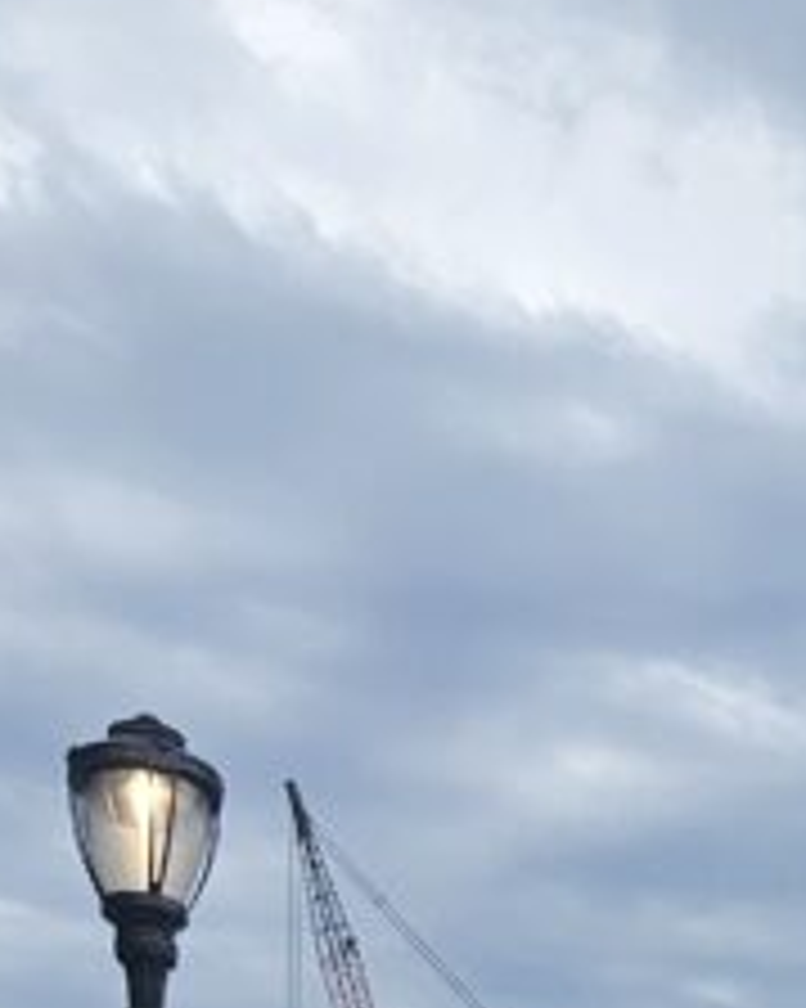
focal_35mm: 58
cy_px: 1656
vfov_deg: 23.2
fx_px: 1731
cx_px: 770
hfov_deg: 25.2
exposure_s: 1/1546
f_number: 2.2
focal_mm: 2.2
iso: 50
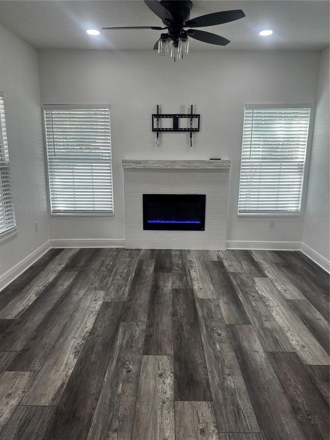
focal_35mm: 24
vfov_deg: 71.6
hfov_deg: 56.8
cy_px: 220
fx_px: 305
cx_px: 165
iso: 64
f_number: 1.78
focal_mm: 6.86
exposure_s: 1/120
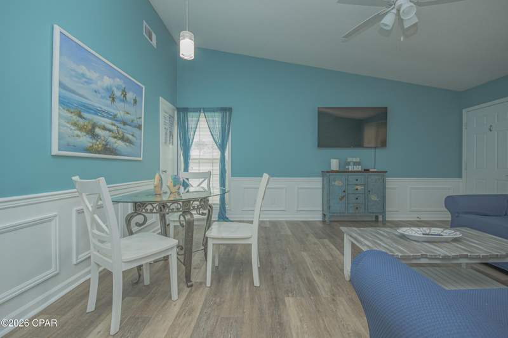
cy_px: 169
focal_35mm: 15
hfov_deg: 100.4
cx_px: 254
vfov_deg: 77.2
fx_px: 211
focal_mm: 10
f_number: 8
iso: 400
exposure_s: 1/25
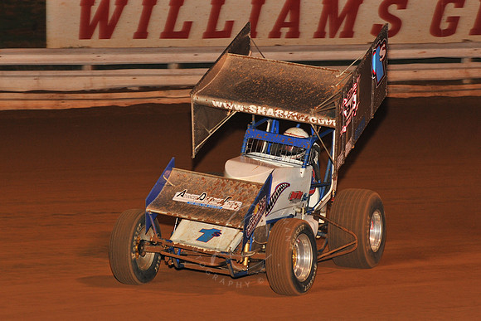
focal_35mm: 120
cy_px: 160
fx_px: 1604
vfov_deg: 11.4
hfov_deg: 17.1
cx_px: 240
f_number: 6.3
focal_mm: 120
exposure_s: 1/320
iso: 1000
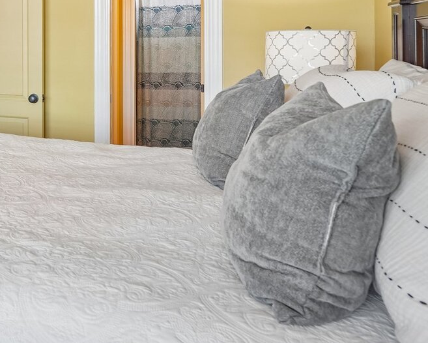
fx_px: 483
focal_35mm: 38
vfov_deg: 37.0
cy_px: 48
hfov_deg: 39.9
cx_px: -30
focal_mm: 16.5
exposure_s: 1/25
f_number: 8
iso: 400
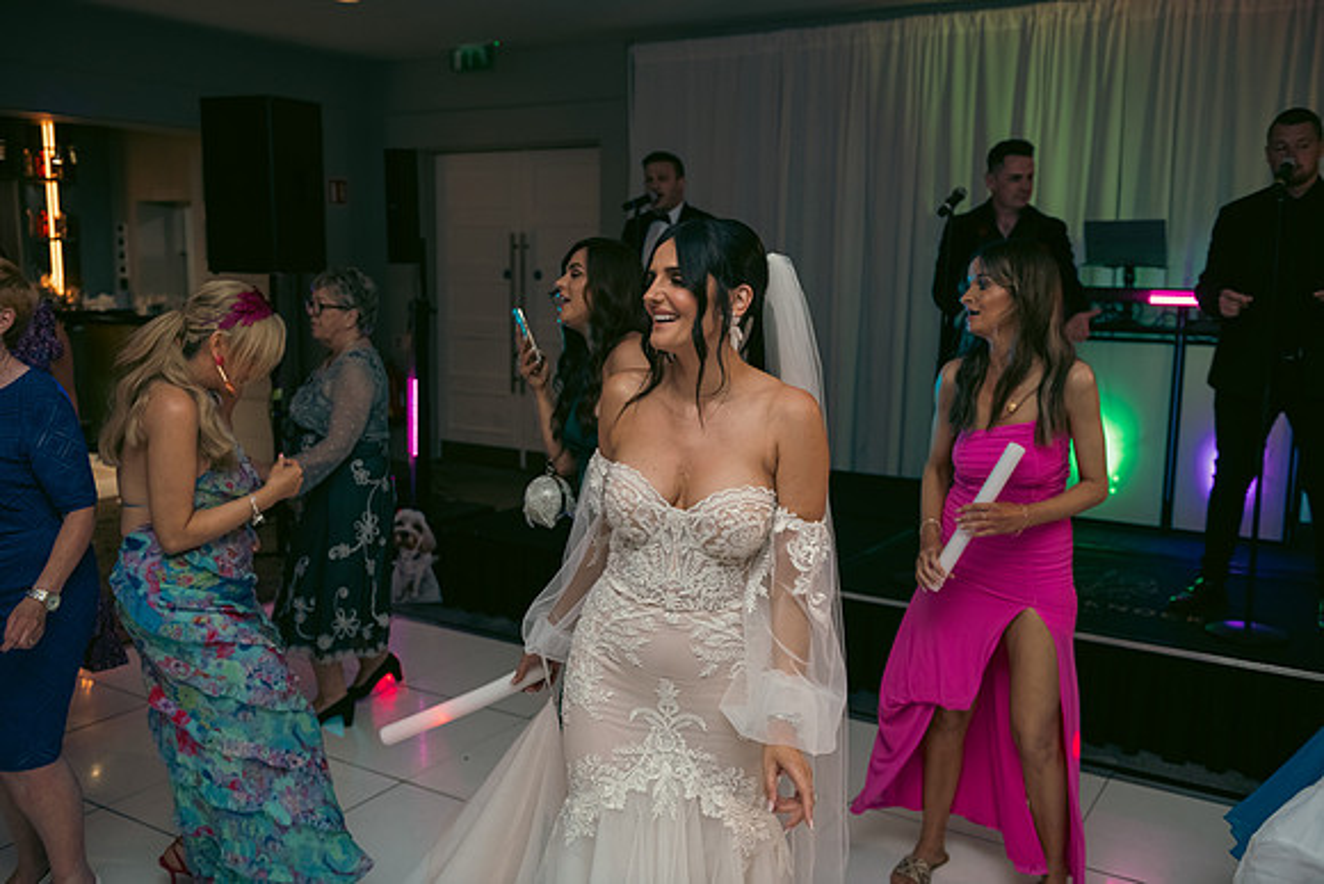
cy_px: 442
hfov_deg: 58.7
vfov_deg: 41.1
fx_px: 1177
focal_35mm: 32
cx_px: 662
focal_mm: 32
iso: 800
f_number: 3.5
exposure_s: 1/160
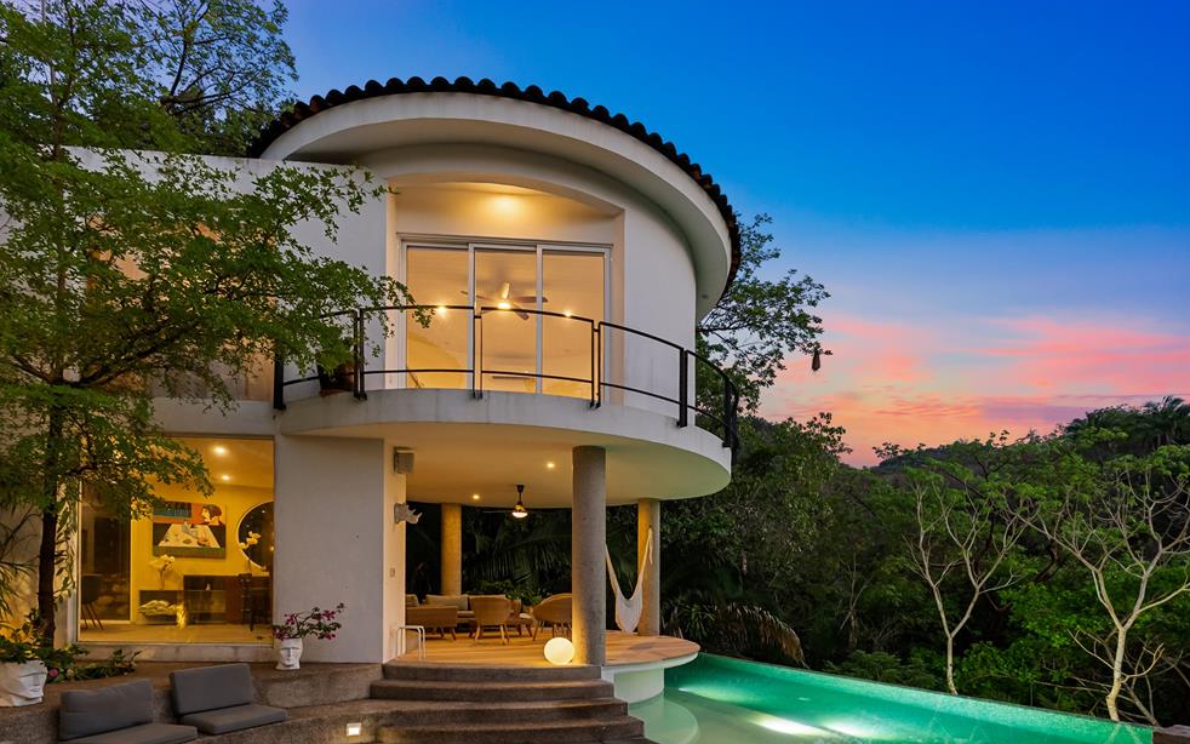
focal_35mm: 17
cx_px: 591
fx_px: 551
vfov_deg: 68.0
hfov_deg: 94.4
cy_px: 384
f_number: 7.1
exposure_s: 1/5
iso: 2500
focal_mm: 16
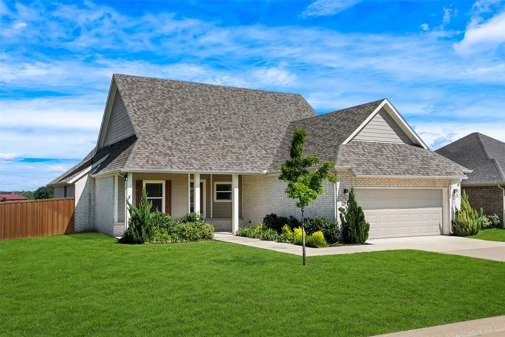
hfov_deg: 53.1
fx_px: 505
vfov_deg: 36.9
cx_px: 252
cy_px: 168
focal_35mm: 36
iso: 1600
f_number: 16
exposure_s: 1/1600
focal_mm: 24
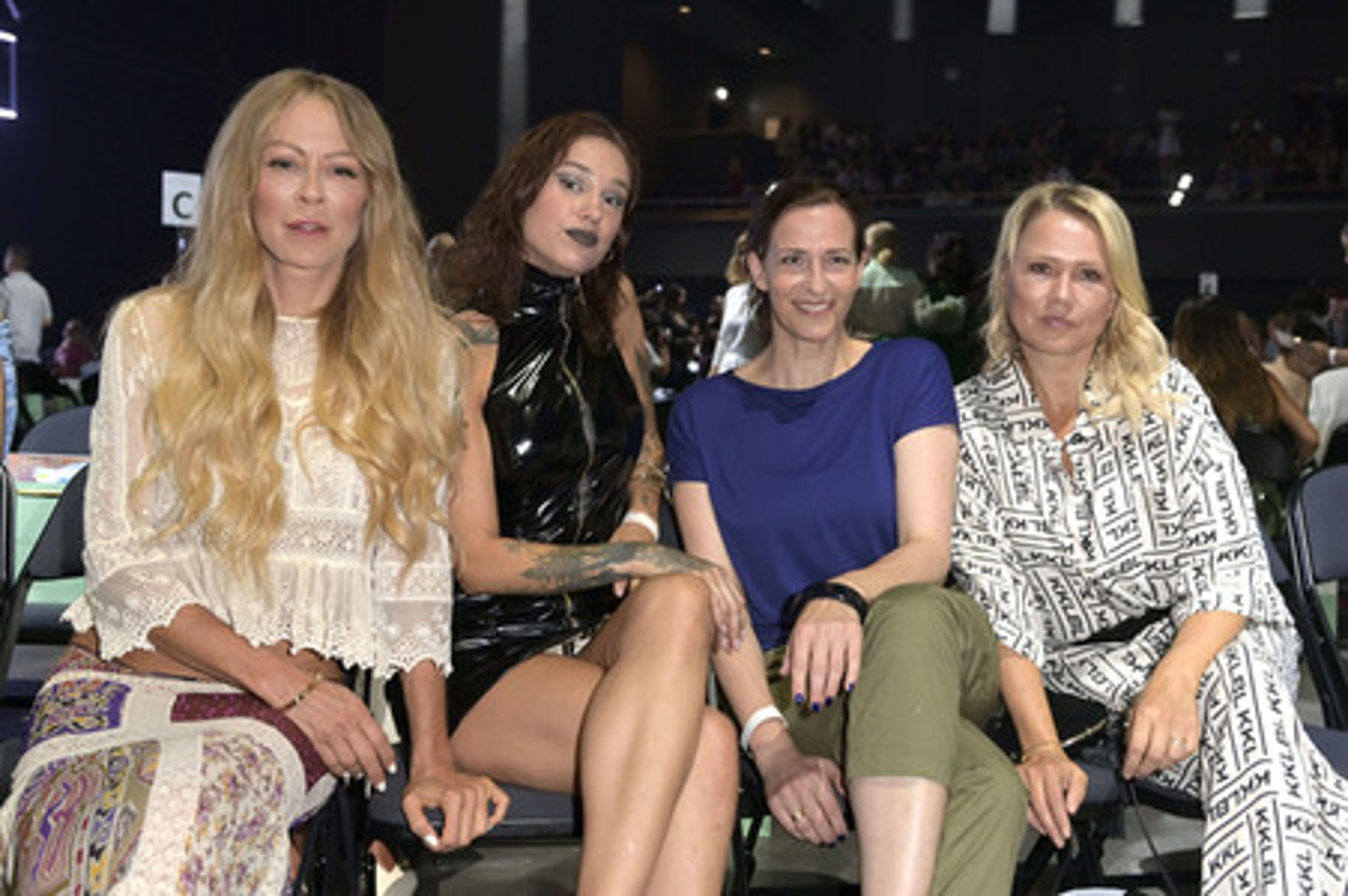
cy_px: 448
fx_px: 1310
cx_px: 674
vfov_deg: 37.8
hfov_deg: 54.5
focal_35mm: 35
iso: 2000
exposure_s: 1/50
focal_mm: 35
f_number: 4
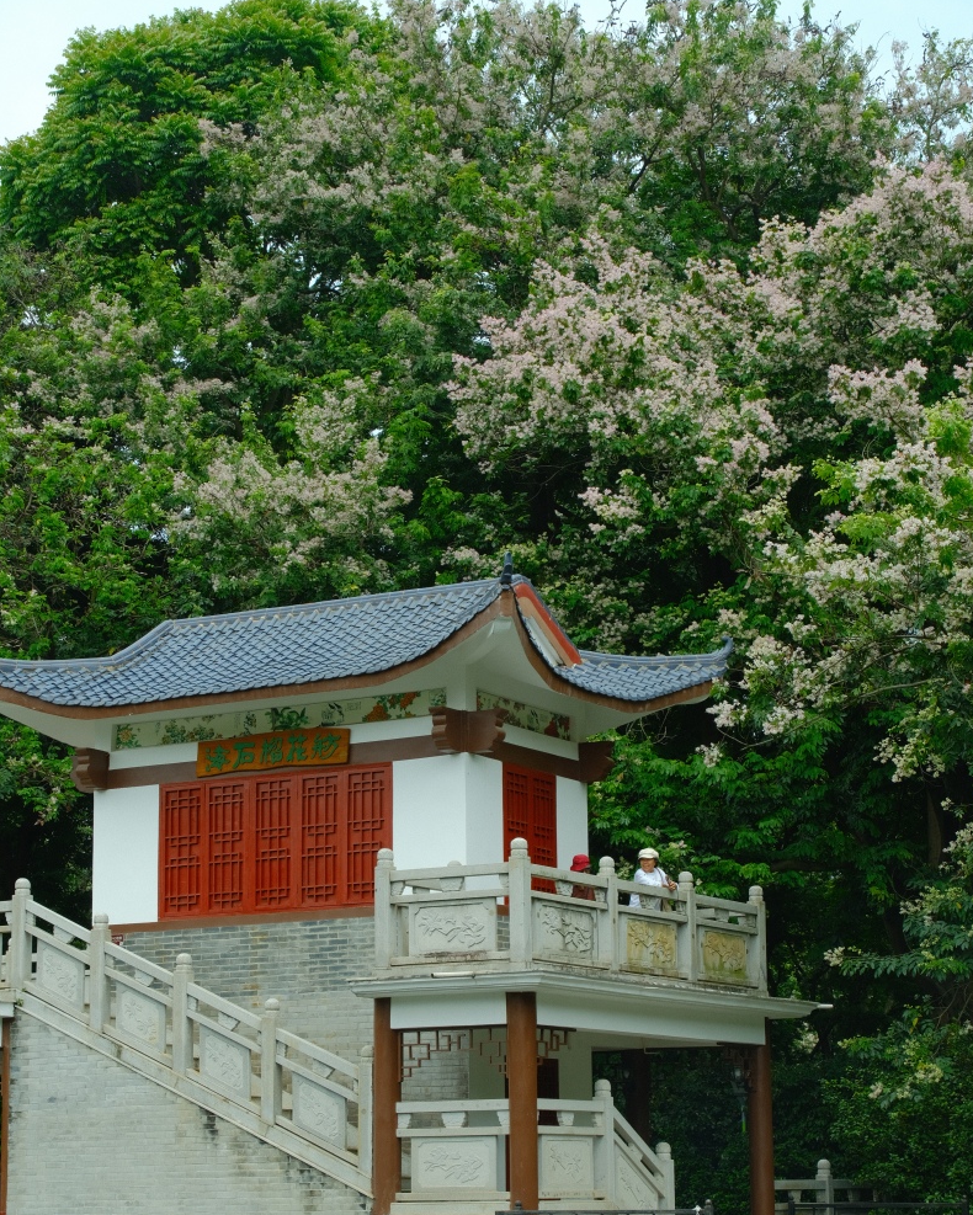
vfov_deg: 26.0
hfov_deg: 21.0
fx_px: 2627
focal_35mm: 73
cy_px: 723
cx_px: 489
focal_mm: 42.4
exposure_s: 1/180
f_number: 7.1
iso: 200
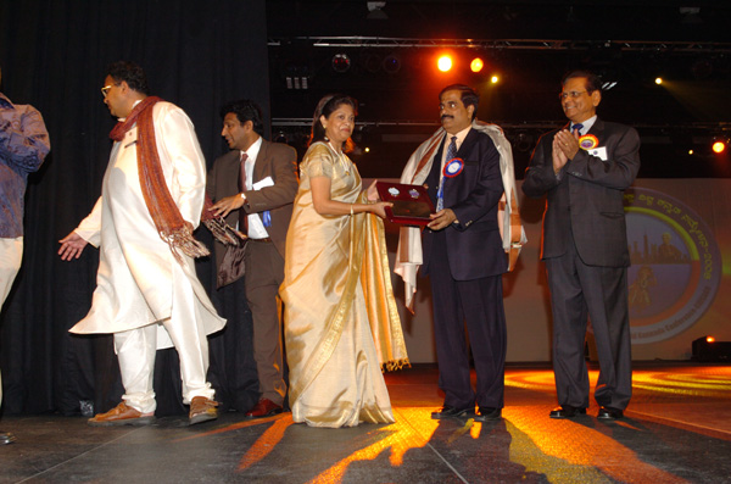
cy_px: 242
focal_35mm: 33
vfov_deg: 39.8
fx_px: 668
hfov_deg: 57.3
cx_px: 366
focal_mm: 22
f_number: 4
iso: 400
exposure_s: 1/60
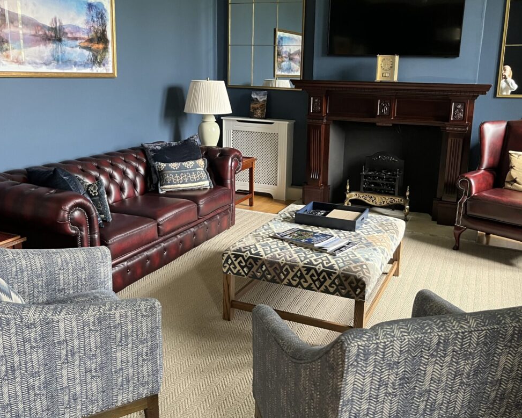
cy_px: 178
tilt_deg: -12.0
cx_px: 281
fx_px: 494
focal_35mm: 32
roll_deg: -1.0
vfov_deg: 45.6
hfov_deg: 55.6
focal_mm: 5.1
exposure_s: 1/60
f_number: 1.6
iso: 400
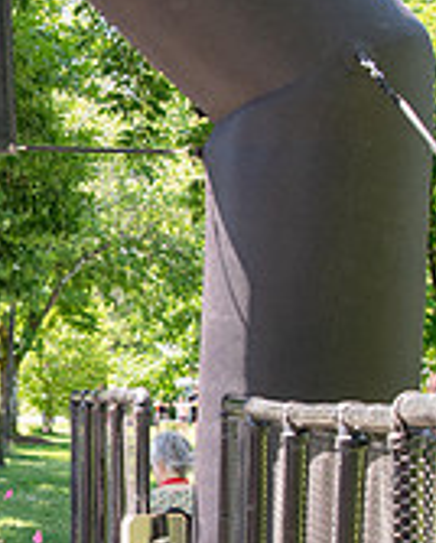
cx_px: -143
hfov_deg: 12.7
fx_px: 1884
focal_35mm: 117
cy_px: 403
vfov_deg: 16.3
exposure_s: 1/400
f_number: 4
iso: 500
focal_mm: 24
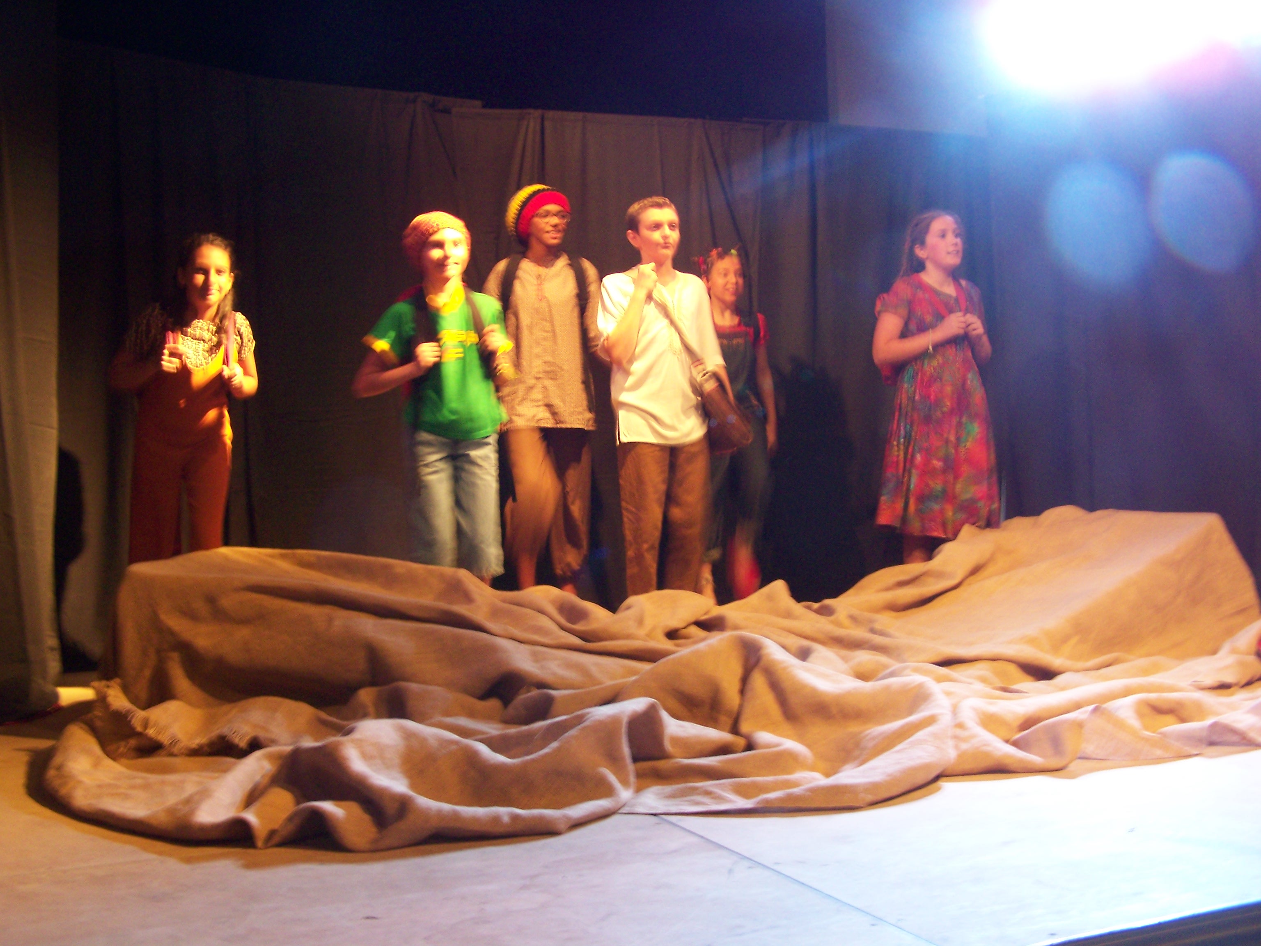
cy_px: 473
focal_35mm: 38
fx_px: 1384
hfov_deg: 49.0
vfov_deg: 37.7
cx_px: 630
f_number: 2.8
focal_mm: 6.3
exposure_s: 1/8
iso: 160
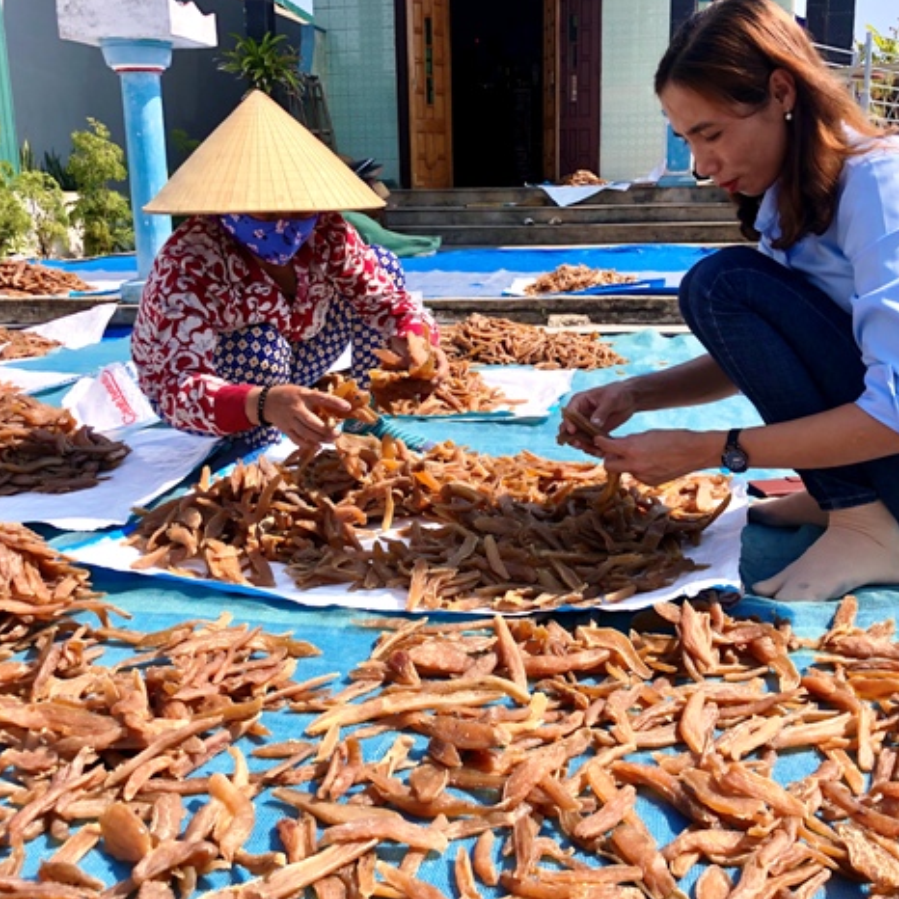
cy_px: 450
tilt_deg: -14.1
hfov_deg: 48.4
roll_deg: +2.5
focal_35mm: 34
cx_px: 486
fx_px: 999
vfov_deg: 48.5
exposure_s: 1/1116
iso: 20
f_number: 1.8
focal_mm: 4
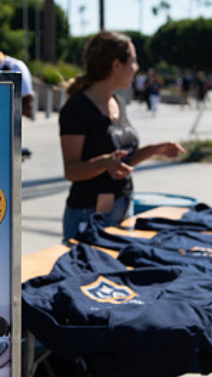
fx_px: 809
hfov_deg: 14.9
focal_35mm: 81
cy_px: 236
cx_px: 66
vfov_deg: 26.1
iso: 200
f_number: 4
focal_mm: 35
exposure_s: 1/2500
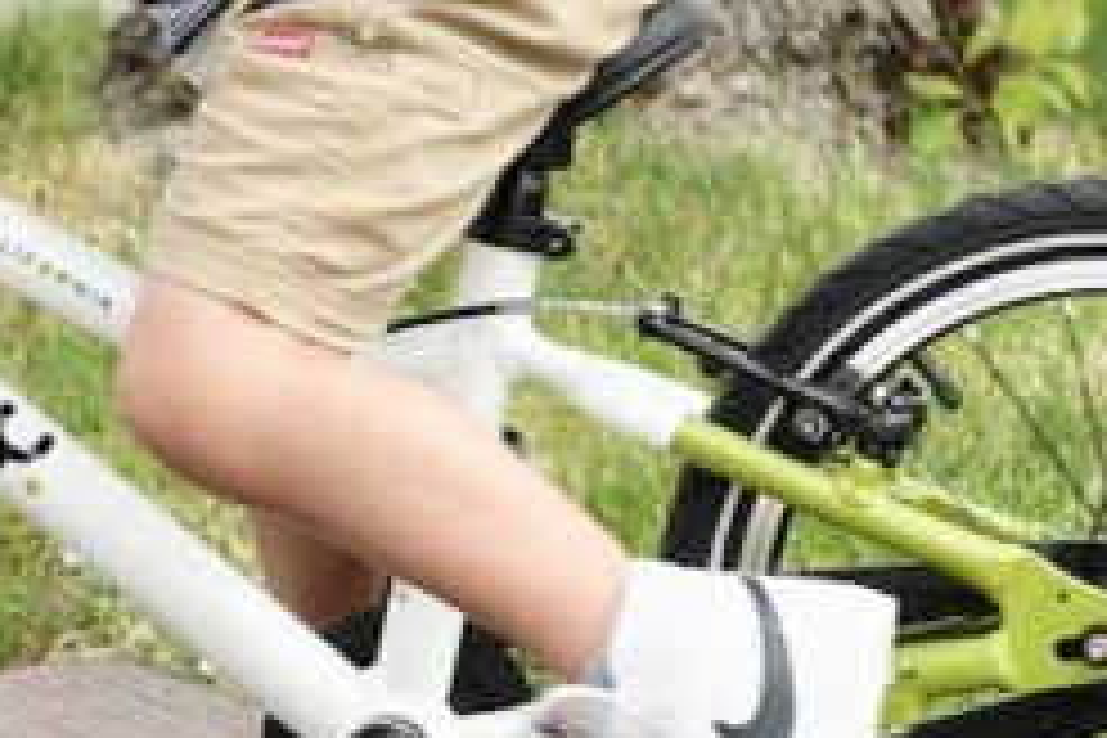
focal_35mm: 466
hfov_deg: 4.4
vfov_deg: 2.9
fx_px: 14328
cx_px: -81
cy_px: -83
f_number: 4.5
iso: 125
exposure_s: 1/300
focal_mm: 74.4
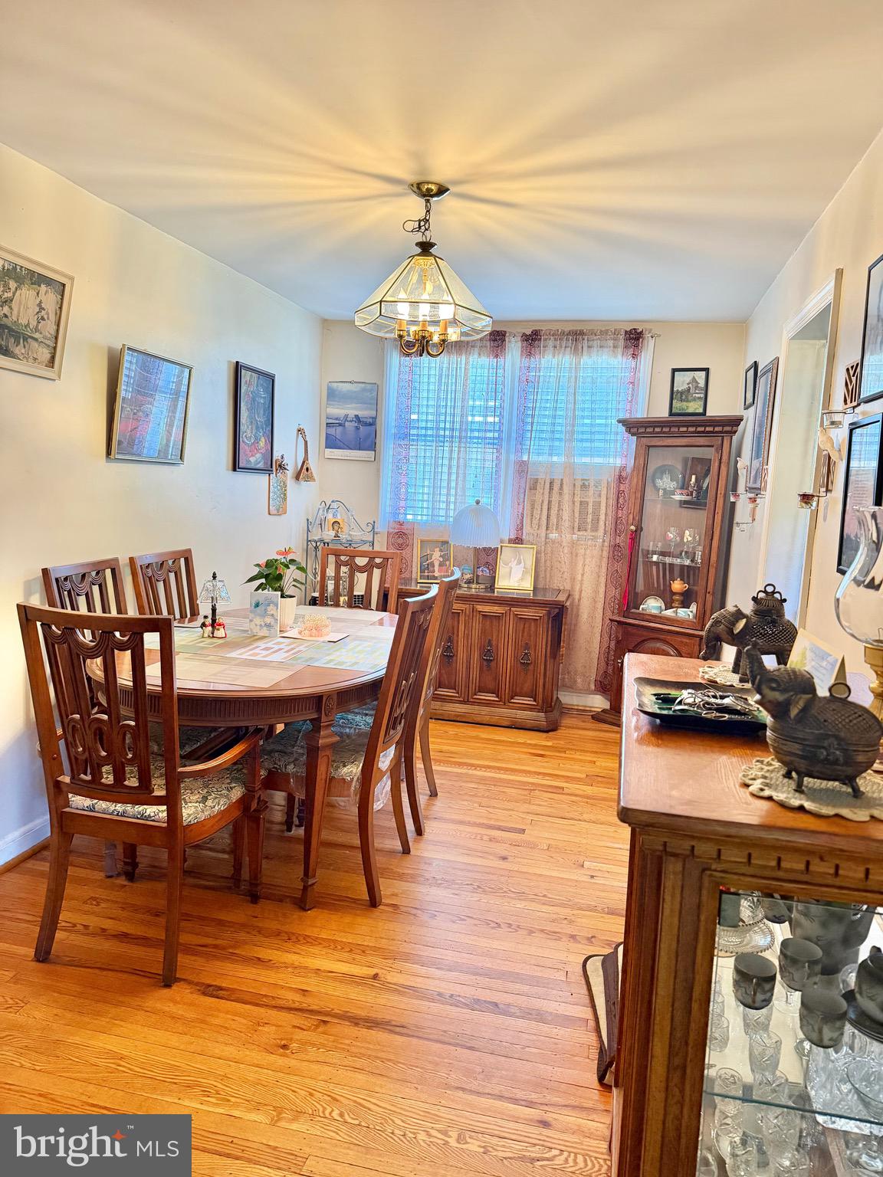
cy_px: 588
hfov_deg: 56.8
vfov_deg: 71.6
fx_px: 816
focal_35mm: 24
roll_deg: -2.7
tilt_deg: -7.0
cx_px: 442
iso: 640
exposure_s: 1/60
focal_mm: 6.76
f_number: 1.78
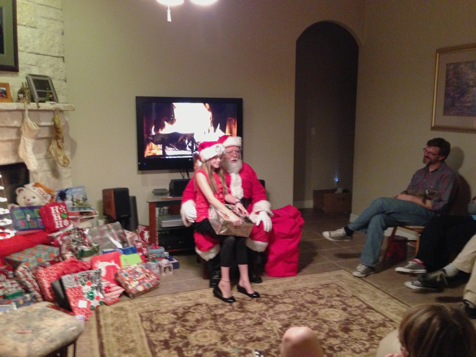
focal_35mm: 33
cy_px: 178
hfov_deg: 55.4
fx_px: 454
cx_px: 238
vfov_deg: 42.9
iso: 640
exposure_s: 1/15
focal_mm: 4.13
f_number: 2.4
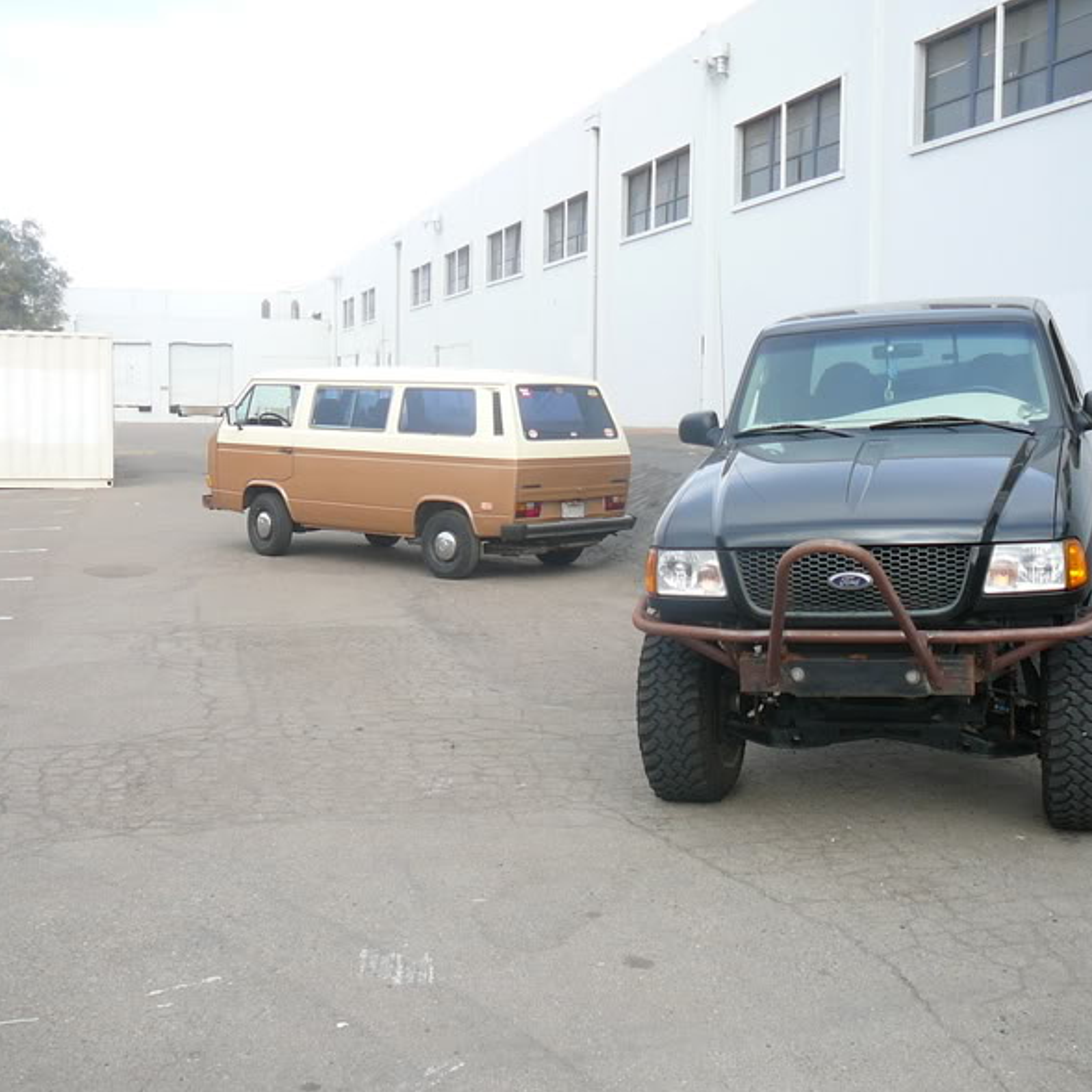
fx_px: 1499
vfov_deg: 40.0
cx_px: 632
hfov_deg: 39.9
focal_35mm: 42
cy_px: 554
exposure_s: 1/160
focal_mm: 5.2
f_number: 2.8
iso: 80
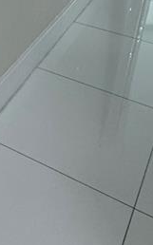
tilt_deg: -12.7
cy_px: -100
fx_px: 461
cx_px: -103
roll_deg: -1.0
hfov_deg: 16.5
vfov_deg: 24.6
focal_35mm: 69
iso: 160
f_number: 2.2
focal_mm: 2.22
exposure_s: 1/120
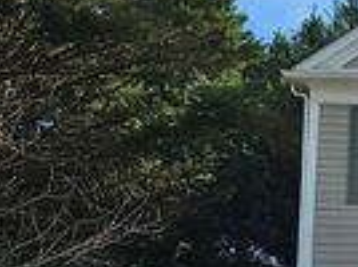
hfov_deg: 20.0
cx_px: 524
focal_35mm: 86
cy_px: 204
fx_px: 888
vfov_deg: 17.0
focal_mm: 5.4
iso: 25
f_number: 1.8
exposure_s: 1/1584
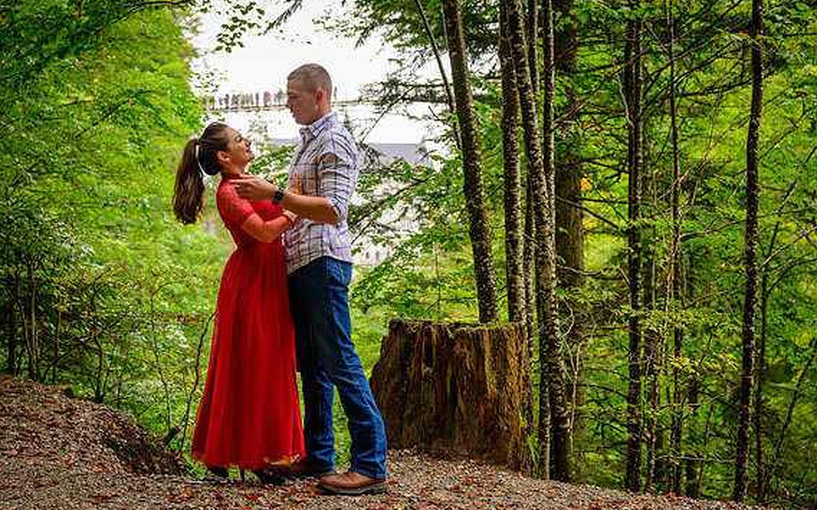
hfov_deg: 39.6
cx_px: 407
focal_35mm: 51
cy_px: 267
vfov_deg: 25.3
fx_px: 1136
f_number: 4.5
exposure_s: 1/125
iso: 400
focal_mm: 49
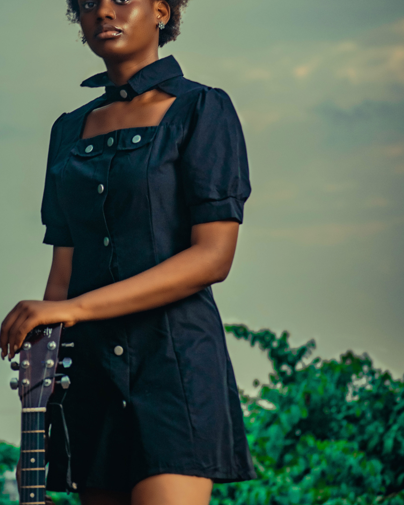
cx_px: 124
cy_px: 194
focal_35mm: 237
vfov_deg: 8.2
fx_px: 3543
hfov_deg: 6.5
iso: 400
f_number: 5
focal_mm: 98
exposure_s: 1/100
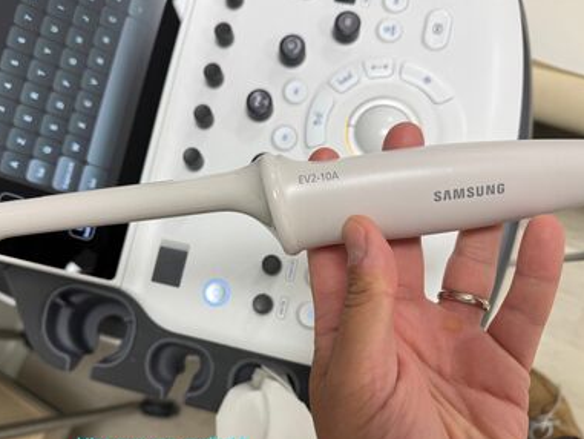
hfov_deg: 61.3
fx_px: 489
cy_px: 259
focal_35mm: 29
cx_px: 244
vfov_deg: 48.0
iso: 125
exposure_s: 1/120
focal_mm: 6.76
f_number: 1.78
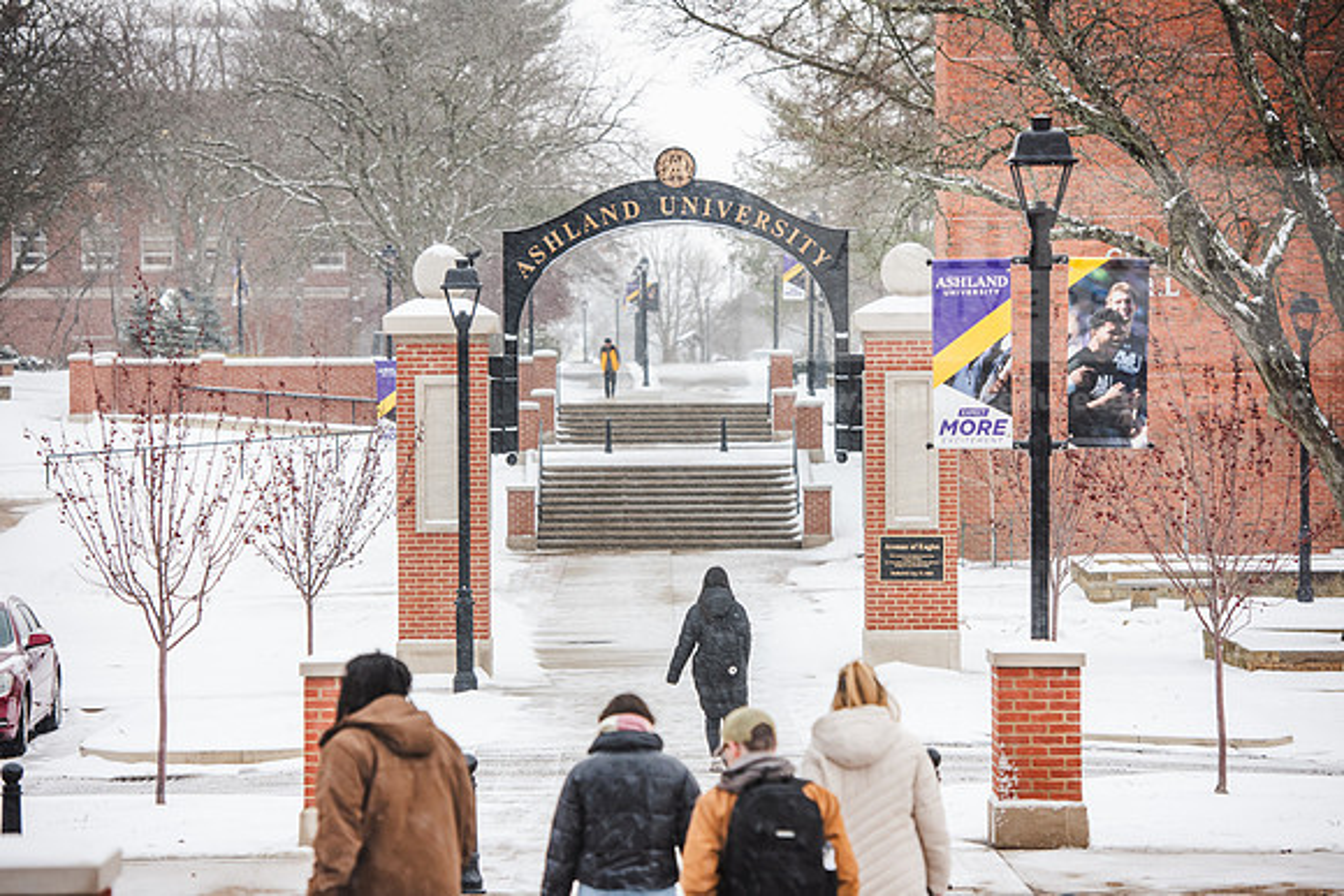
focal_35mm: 130
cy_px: 448
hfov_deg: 15.8
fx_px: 4854
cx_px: 672
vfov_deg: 10.6
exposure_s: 1/160
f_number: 4
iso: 320
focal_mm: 130
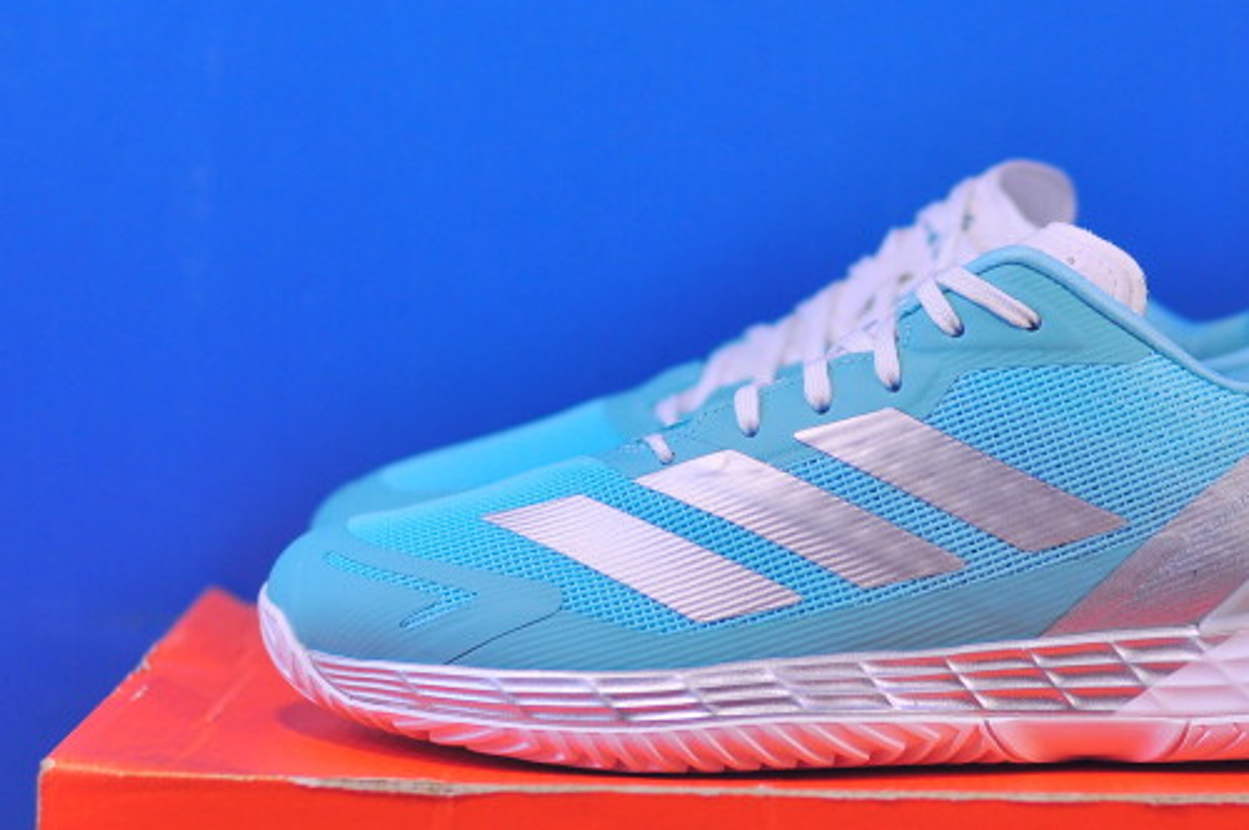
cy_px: 254
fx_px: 4158
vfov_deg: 11.4
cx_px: 899
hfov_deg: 17.0
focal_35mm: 120
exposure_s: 1/320
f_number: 2.5
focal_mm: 50
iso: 250
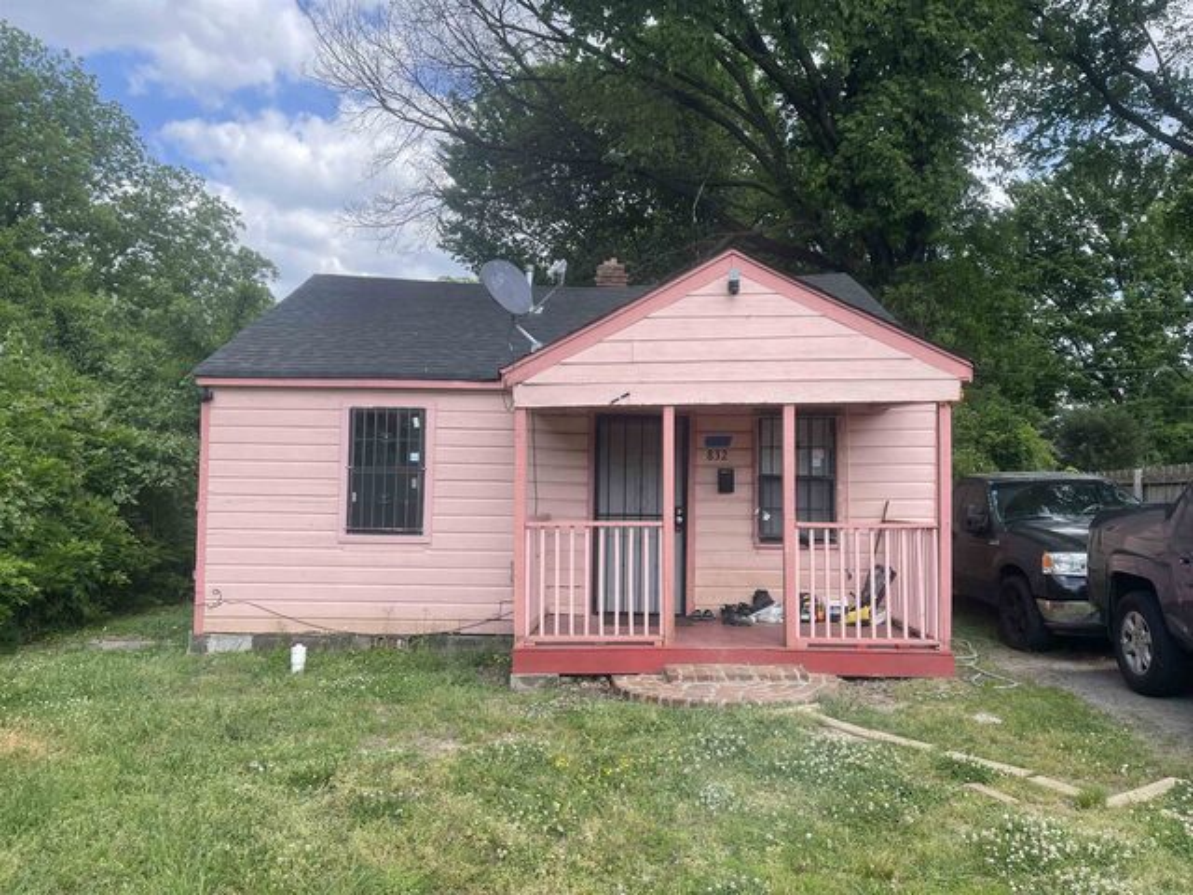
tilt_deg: +1.4
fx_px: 862
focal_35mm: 25
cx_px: 596
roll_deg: +0.2
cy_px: 448
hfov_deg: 69.4
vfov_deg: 54.9
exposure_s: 1/1020
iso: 32
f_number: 1.6
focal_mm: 5.1
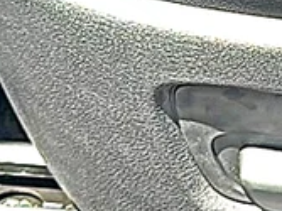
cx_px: 454
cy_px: -28
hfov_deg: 10.7
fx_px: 1433
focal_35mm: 176
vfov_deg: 8.4
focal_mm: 6.86
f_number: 1.78
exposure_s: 1/541
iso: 80
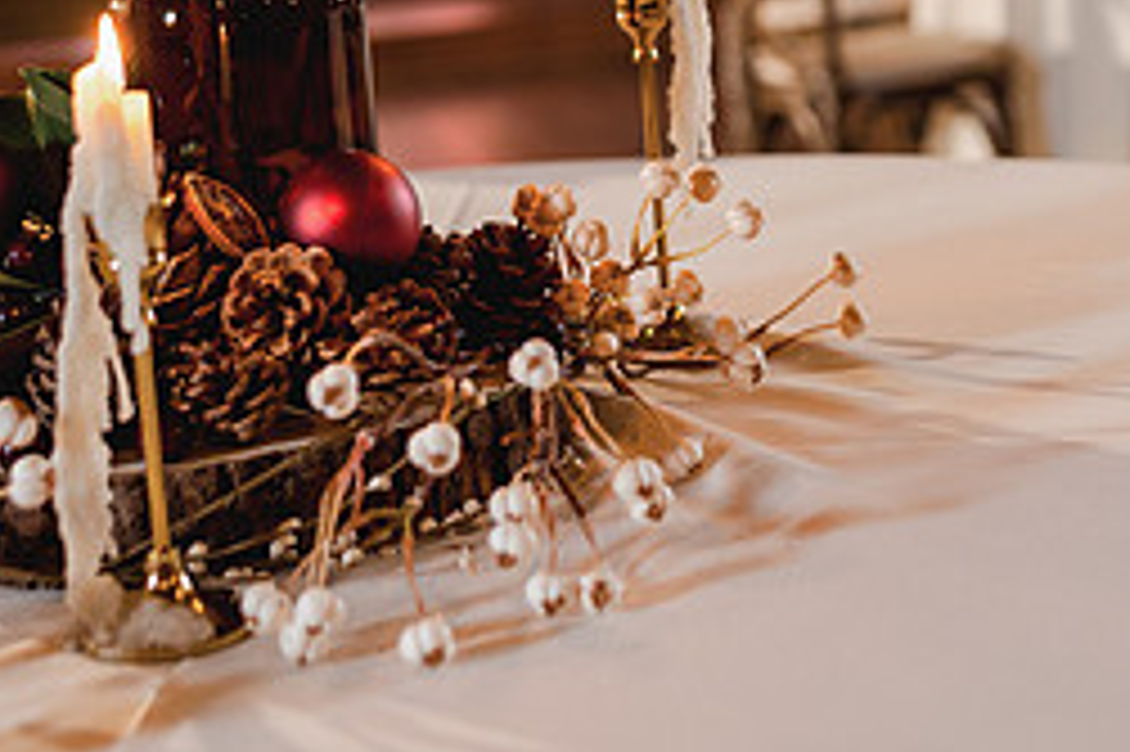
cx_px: 459
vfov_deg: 16.4
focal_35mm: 81
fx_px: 2541
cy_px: -29
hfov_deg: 25.0
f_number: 2.5
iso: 400
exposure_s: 1/60
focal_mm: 35
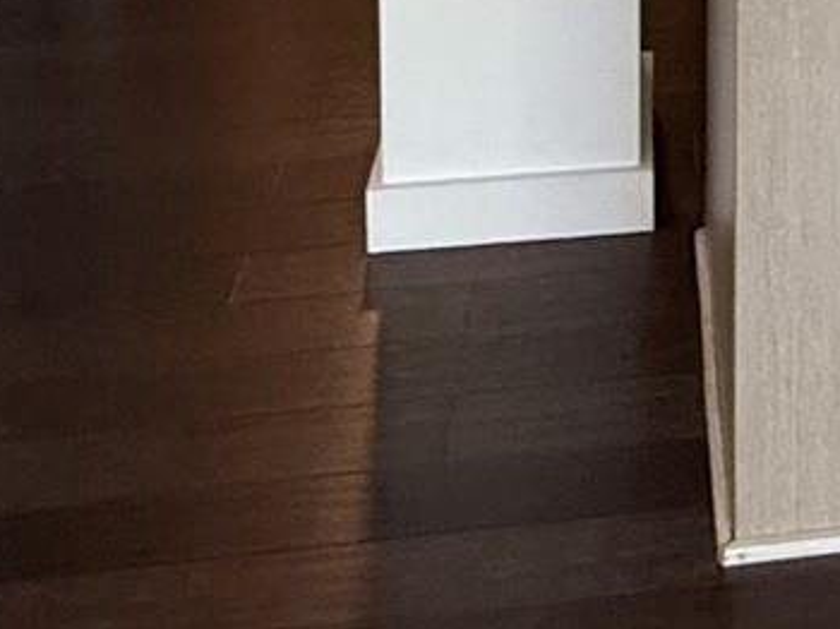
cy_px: -631
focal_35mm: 82
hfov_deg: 21.5
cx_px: 1097
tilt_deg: -4.7
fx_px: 1988
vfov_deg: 14.7
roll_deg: -3.7
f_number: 2.2
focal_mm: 2.22
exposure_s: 1/120
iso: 320
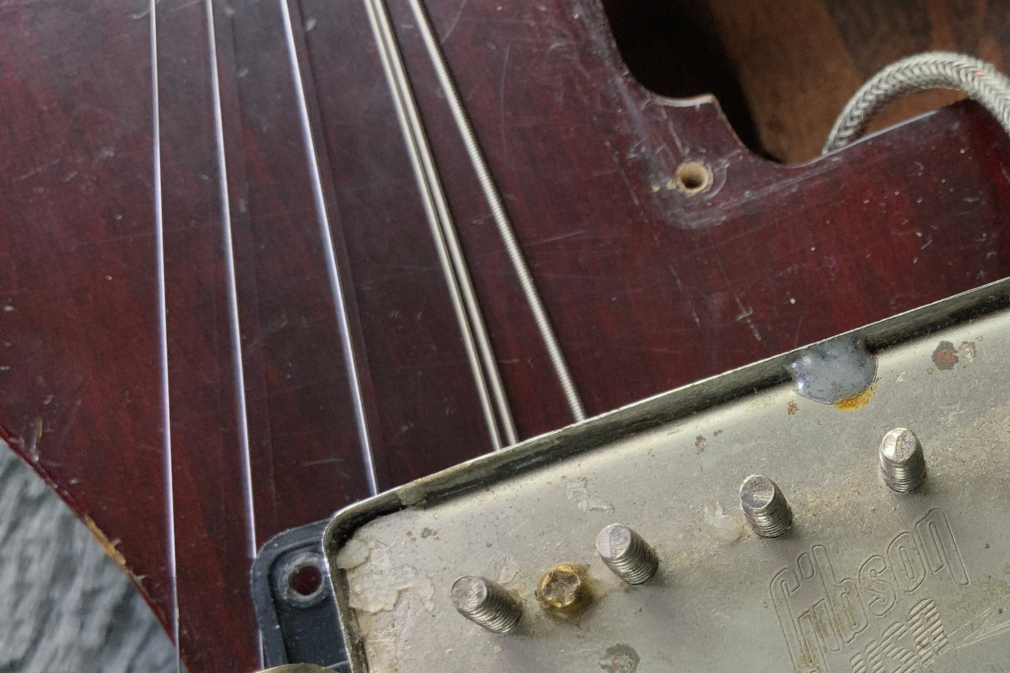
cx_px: 880
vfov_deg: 25.3
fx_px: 1487
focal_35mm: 53
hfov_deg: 35.6
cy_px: 491
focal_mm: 3
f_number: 1.8
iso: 40
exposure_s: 1/50
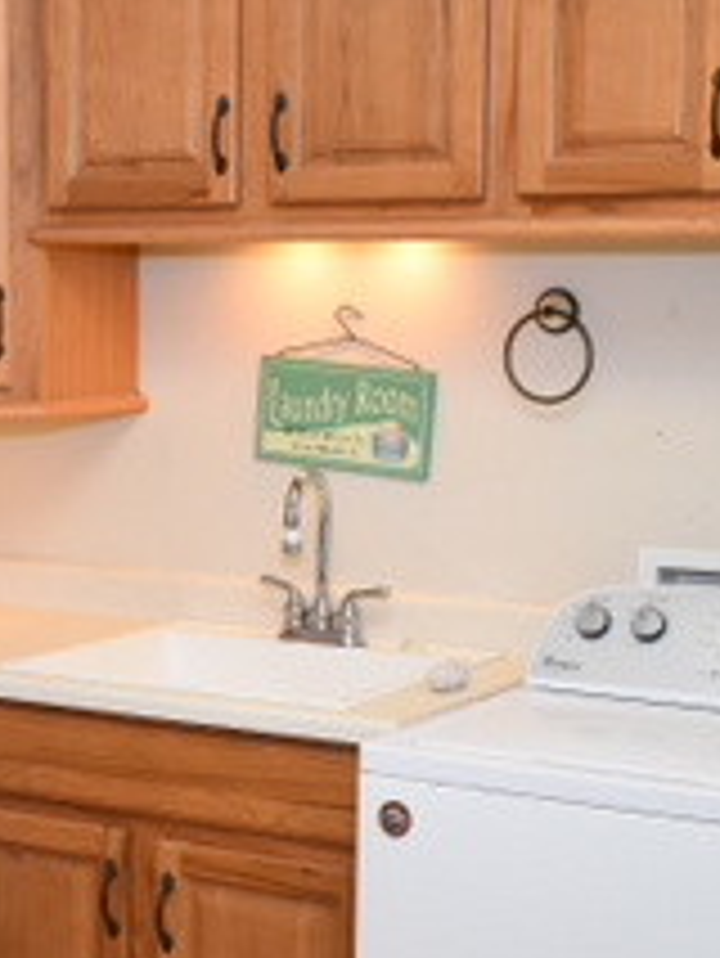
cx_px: 45
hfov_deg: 18.5
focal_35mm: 78
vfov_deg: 24.9
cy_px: 591
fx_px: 2161
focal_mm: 18
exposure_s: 1/125
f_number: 4
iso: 900
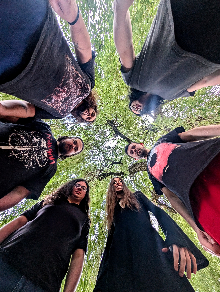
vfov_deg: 110.5
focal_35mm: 12
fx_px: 101
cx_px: 110
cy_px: 146
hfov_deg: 94.6
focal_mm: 2.23
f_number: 1.95
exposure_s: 1/23.8
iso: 354
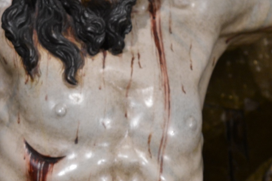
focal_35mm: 245
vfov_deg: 5.6
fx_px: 1855
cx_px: 95
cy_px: 43
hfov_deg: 8.4
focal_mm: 55
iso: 800
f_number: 5.6
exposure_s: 1/30
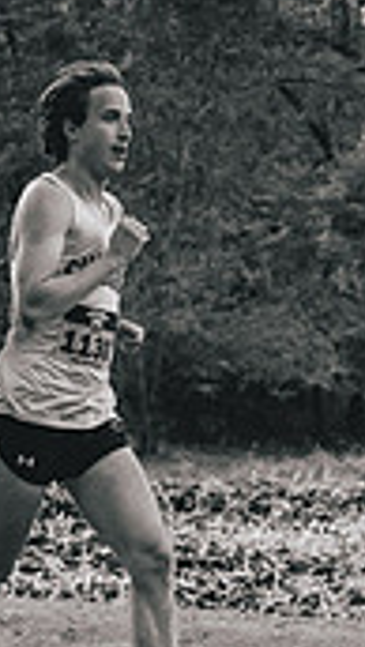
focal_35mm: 297
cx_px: 45
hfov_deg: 4.1
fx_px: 5100
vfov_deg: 7.3
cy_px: 367
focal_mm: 84
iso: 400
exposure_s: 1/1000
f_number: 6.3
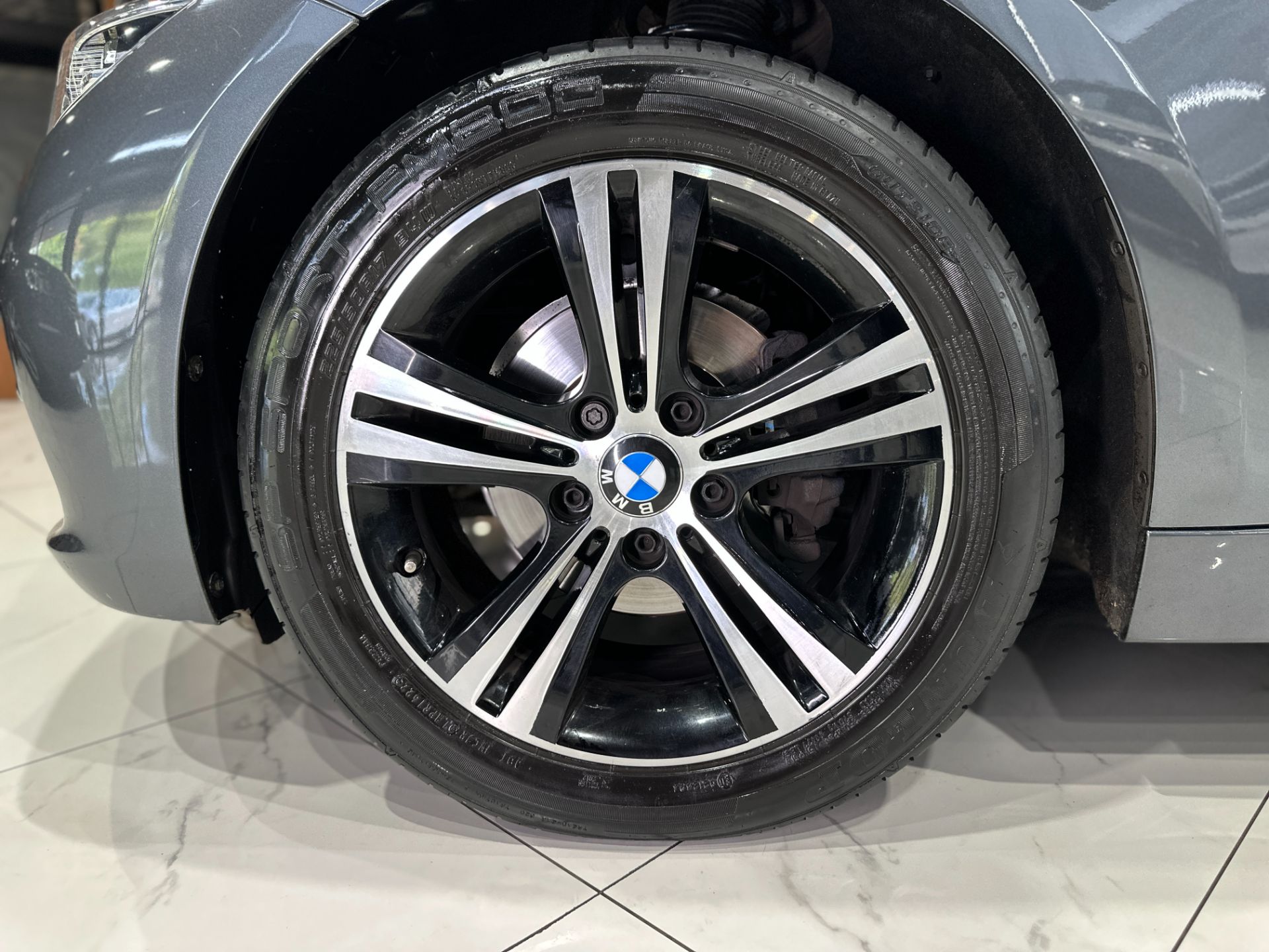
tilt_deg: -11.0
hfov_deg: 71.6
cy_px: 476
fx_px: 880
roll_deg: +1.3
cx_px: 634
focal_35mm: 24
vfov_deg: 56.8
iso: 160
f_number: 1.78
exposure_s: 1/60
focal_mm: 6.86
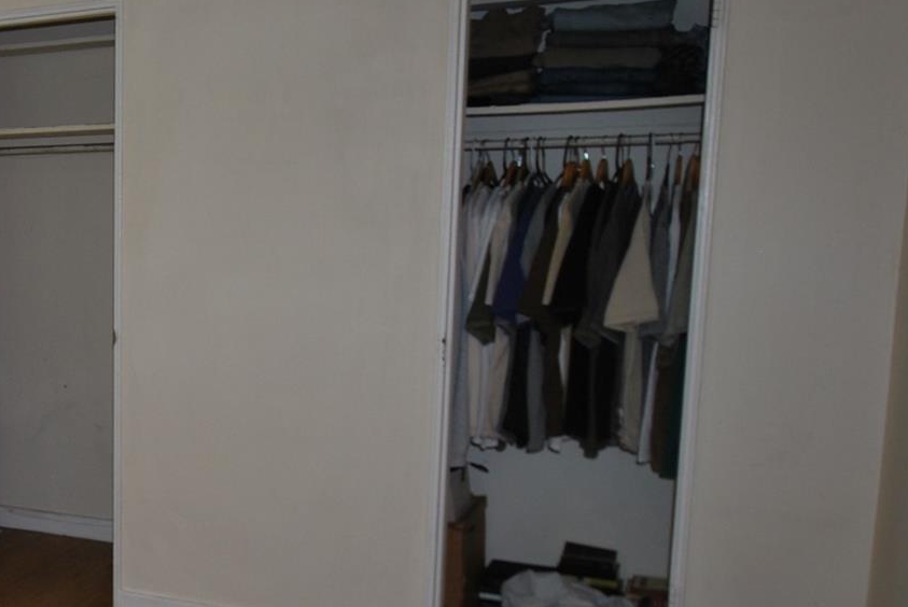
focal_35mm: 51
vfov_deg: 26.5
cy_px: 381
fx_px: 1288
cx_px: -166
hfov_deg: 32.5
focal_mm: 14
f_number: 4
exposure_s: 1/60
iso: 200
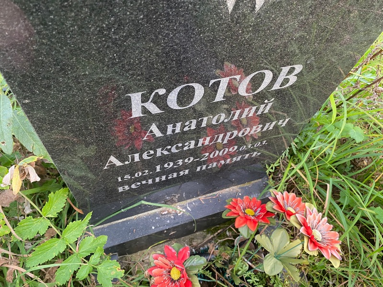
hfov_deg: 67.3
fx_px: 288
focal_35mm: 26
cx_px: 192
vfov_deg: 53.1
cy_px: 144
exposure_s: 1/60
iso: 125
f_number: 1.8
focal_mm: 4.25
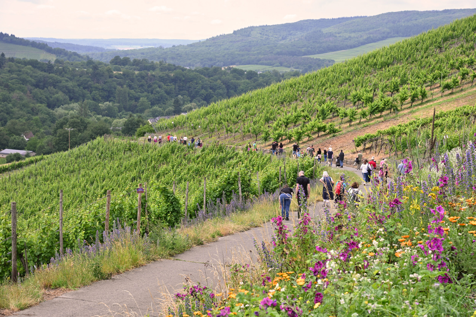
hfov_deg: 30.1
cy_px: 158
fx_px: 886
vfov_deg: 20.3
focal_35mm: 67
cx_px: 238
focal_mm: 67
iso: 1000
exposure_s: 1/1250
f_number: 9
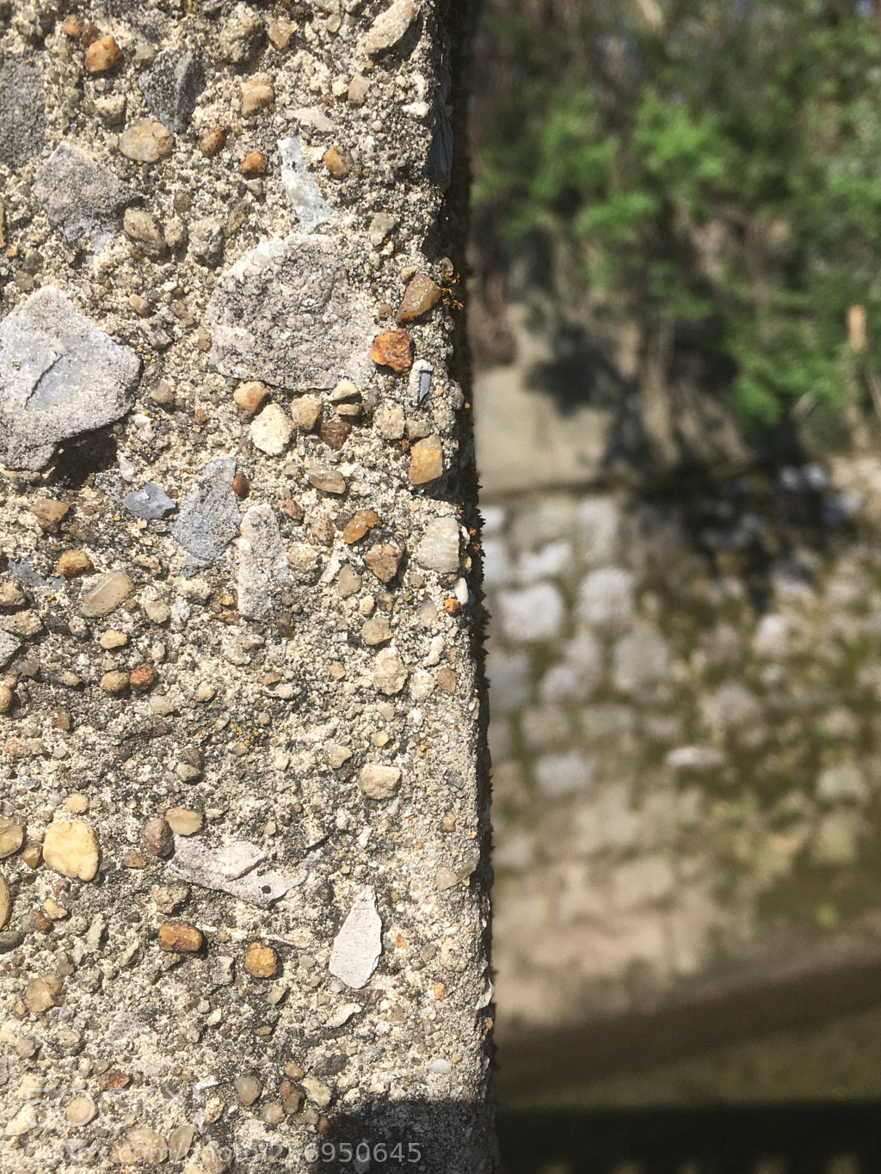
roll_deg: +0.5
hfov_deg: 41.7
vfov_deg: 53.9
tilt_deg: -15.6
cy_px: 532
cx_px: 488
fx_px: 1154
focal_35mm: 34
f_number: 2.2
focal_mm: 4.15
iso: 25
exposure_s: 1/1637
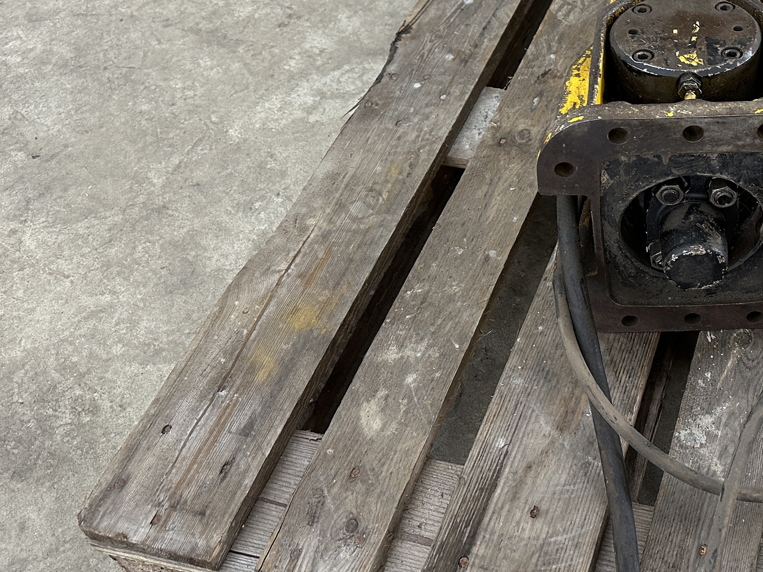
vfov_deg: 33.3
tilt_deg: -47.4
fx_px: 948
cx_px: 665
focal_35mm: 43
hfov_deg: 40.9
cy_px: 185
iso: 200
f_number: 1.78
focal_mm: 6.86
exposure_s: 1/50
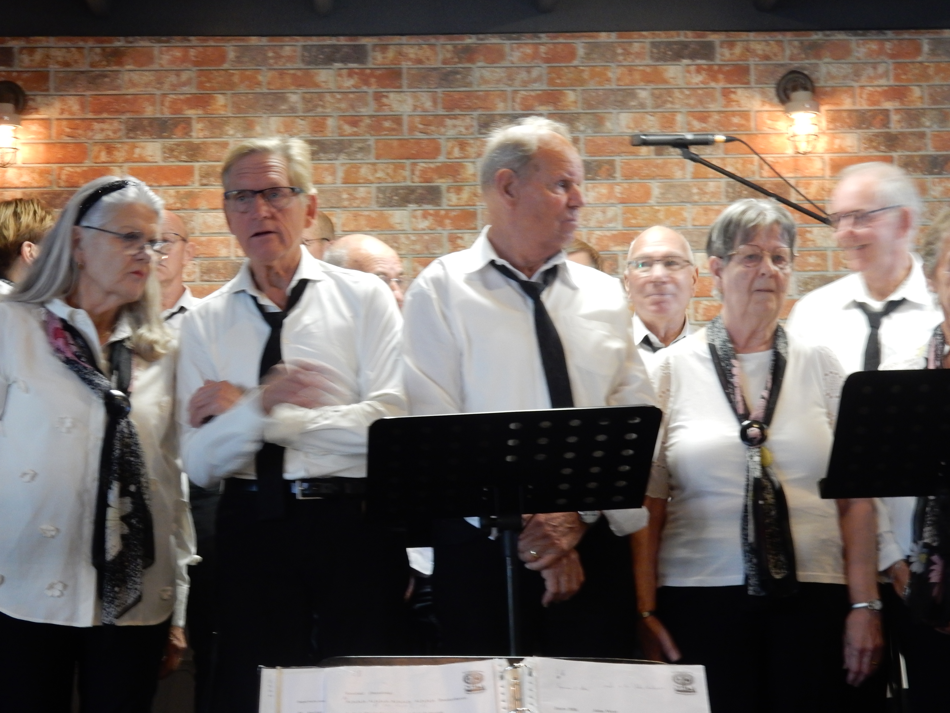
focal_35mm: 84
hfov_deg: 23.3
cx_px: 475
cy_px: 356
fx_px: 2305
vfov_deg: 17.6
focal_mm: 14.9
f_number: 5
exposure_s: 1/8
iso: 400
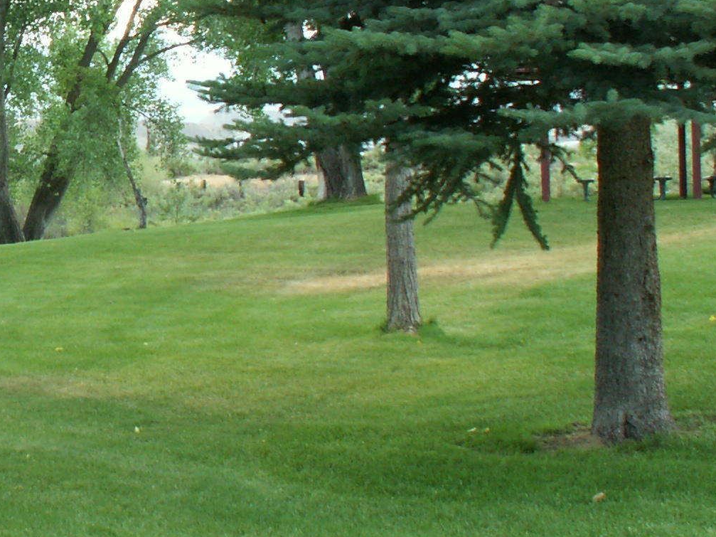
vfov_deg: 16.5
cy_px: 111
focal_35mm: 89
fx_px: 1841
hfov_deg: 20.7
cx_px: -129
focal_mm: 5.86
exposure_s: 1/40
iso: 50
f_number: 5
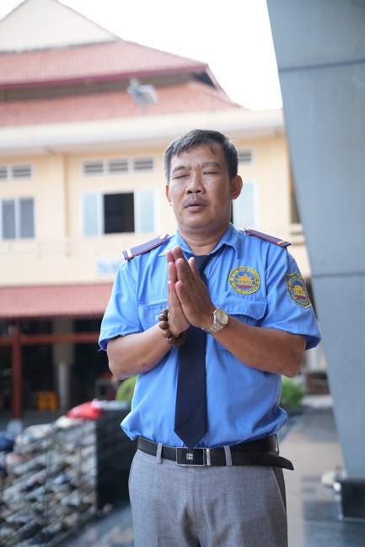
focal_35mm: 51
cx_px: 182
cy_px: 274
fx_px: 776
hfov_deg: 26.5
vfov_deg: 38.9
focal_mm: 51
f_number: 2.5
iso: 2000
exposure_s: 1/3200
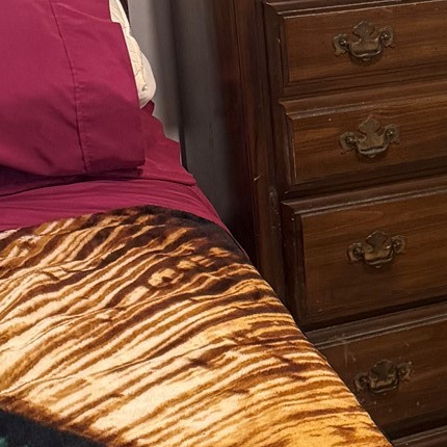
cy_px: 132
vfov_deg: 17.2
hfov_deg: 15.8
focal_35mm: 101
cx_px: 683
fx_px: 1476
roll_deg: -1.5
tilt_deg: -19.2
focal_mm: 6.76
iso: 400
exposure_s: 1/60
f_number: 1.78
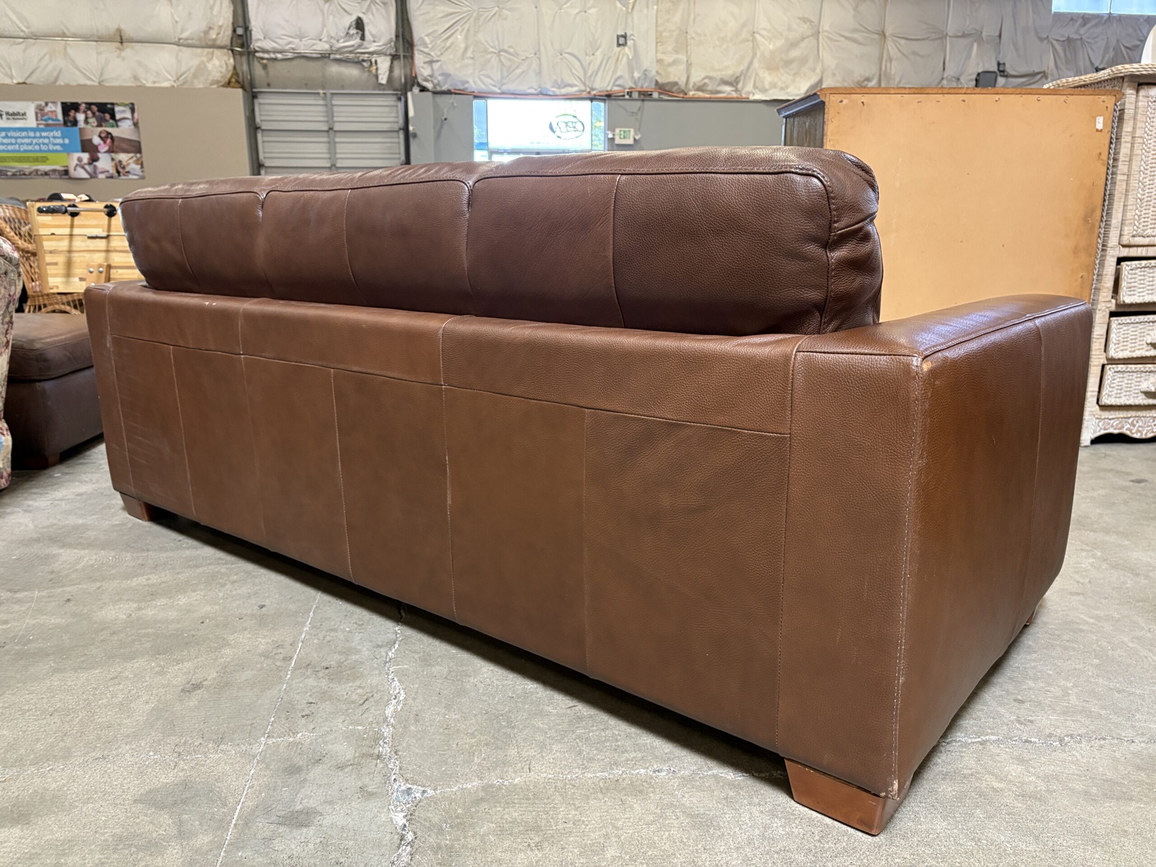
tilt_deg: -13.1
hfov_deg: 67.3
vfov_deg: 53.1
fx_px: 868
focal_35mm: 26
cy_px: 434
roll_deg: -0.2
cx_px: 578
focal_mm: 5.96
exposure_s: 1/60
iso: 250
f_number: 1.6
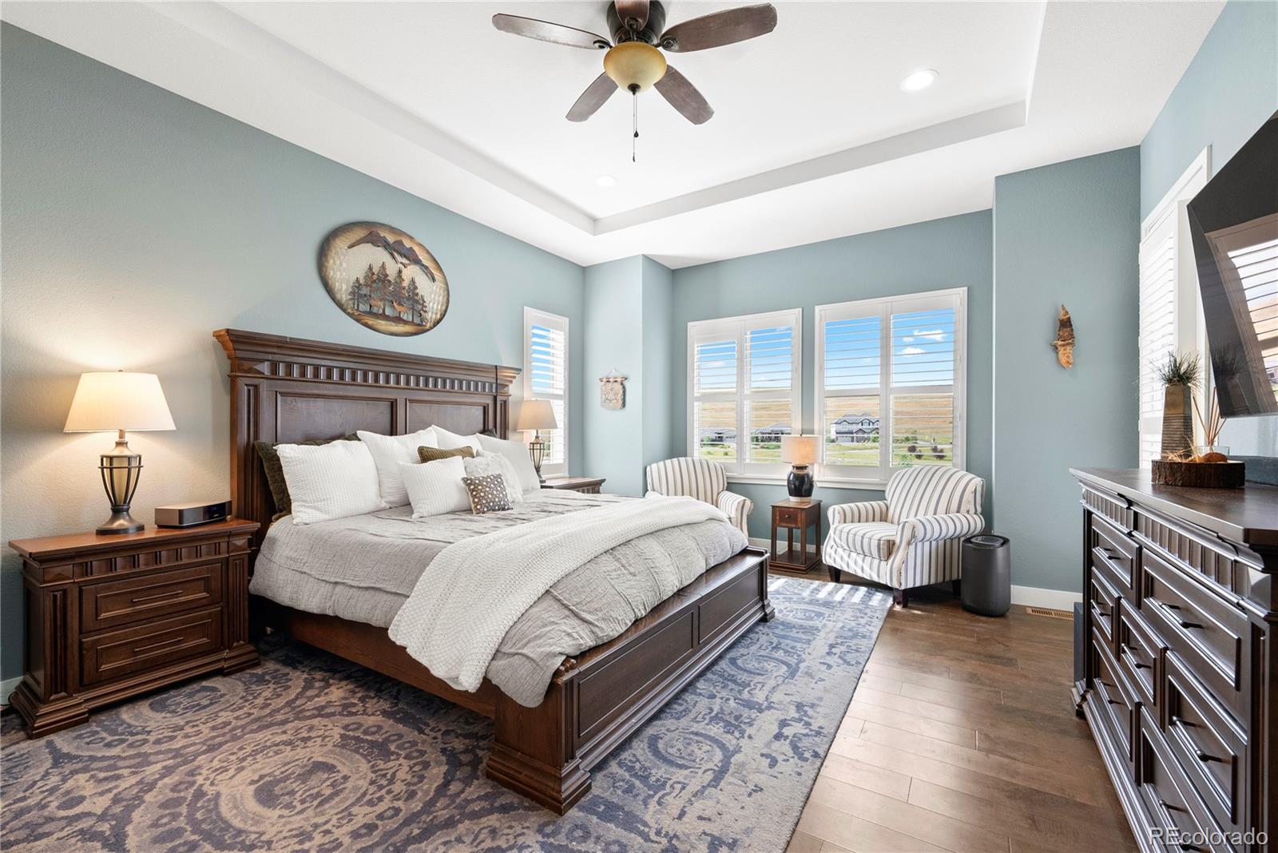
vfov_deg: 81.3
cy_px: 426
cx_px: 639
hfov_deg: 104.2
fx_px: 497
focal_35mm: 14
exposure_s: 1/10
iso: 640
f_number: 9
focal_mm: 14
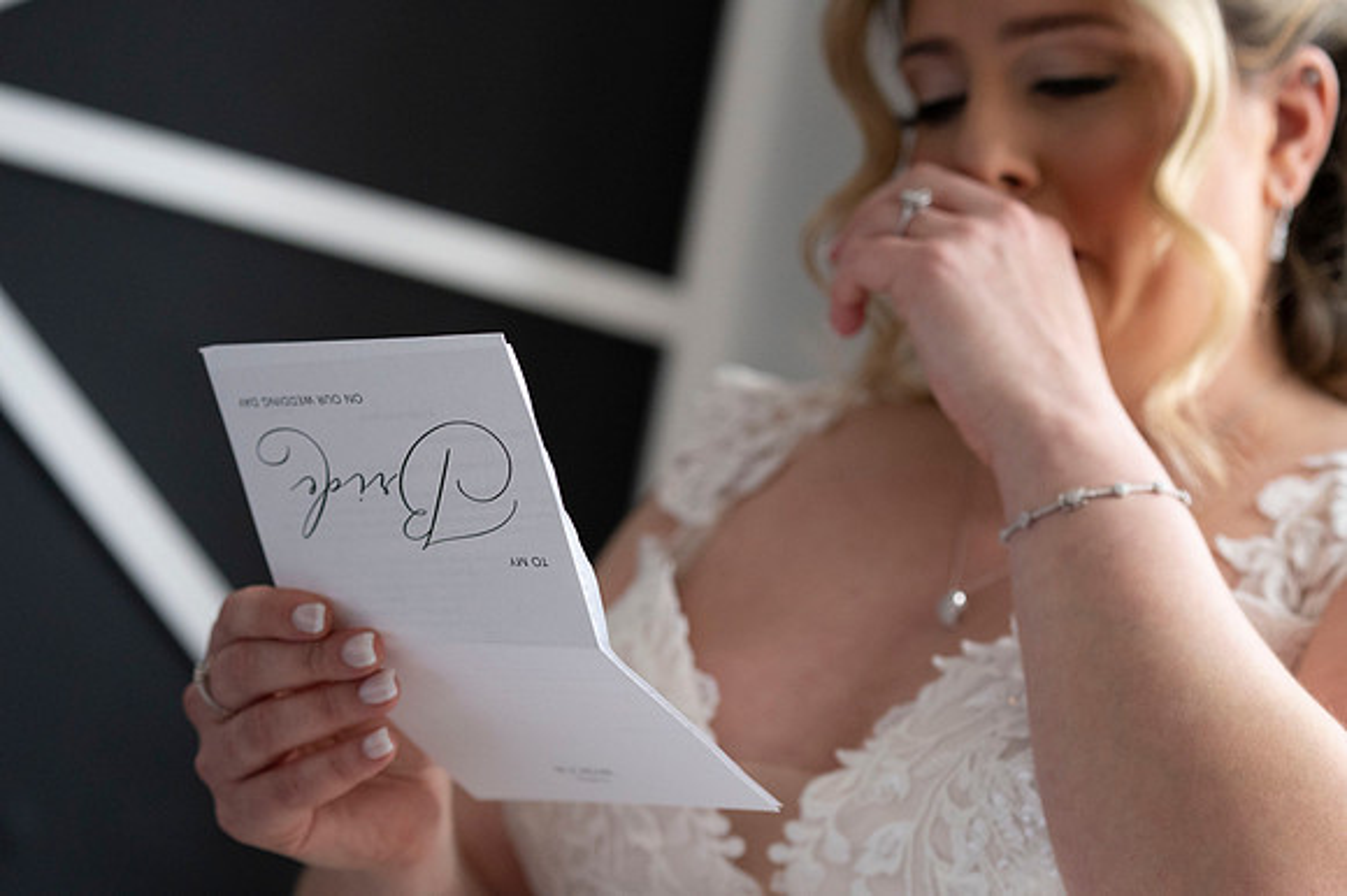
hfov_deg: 23.9
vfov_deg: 16.1
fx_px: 3178
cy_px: 448
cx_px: 674
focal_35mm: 85
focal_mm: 85
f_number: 4
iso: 4000
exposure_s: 1/2000
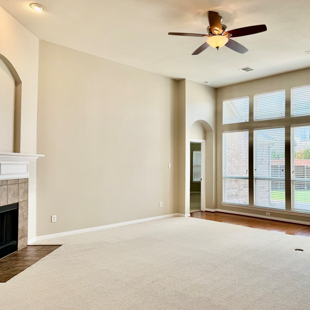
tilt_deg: +0.7
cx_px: 204
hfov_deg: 54.6
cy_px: 155
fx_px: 294
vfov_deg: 55.6
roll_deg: -0.5
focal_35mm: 29
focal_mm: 6.76
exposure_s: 1/270
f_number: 1.78
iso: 80
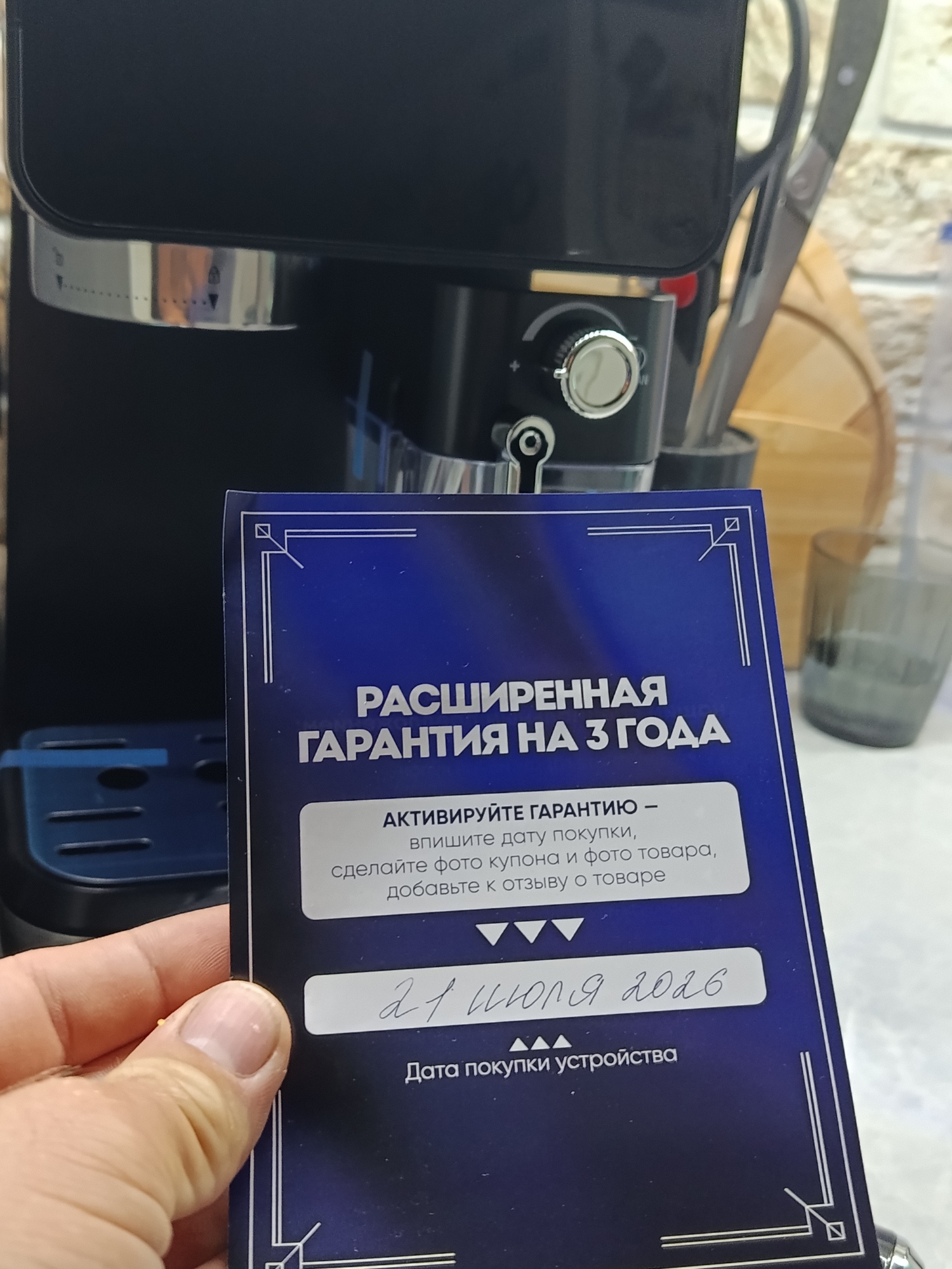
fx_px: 1283
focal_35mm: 35
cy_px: 634
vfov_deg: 52.6
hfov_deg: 40.7
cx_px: 476
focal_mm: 5.24
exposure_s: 1/50
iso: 1250
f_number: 1.7
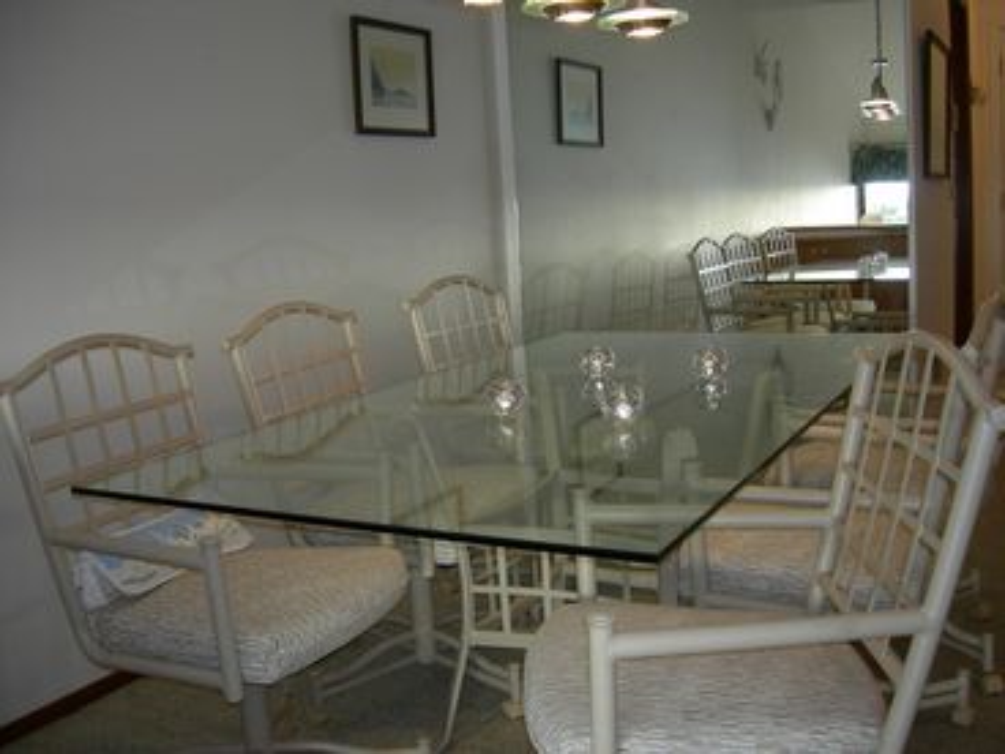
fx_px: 1045
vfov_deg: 39.7
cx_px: 502
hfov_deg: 51.4
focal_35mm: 36
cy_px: 377
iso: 64
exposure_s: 1/30
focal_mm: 7.5
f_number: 2.7
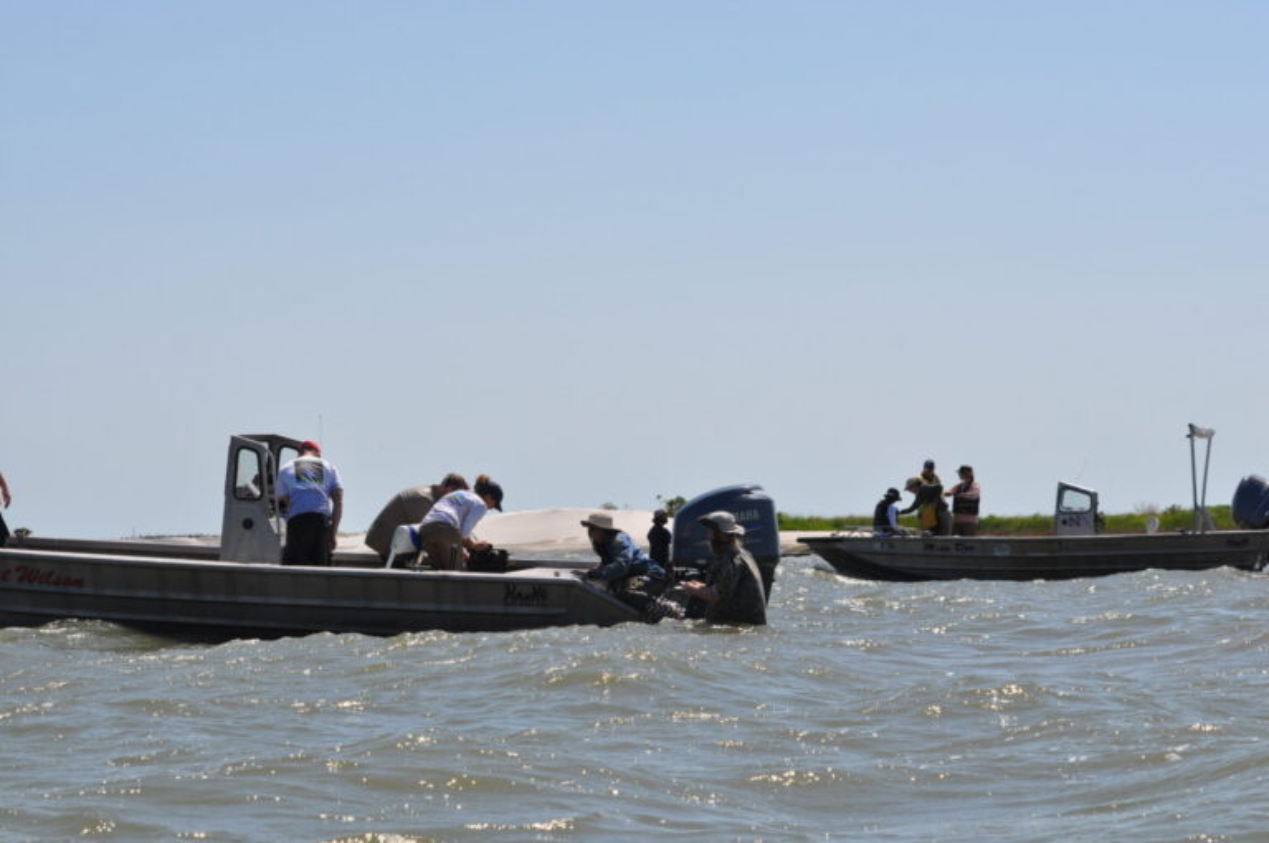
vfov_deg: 13.0
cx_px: 634
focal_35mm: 105
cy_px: 422
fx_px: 3697
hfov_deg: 19.5
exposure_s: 1/500
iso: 200
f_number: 11
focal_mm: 70
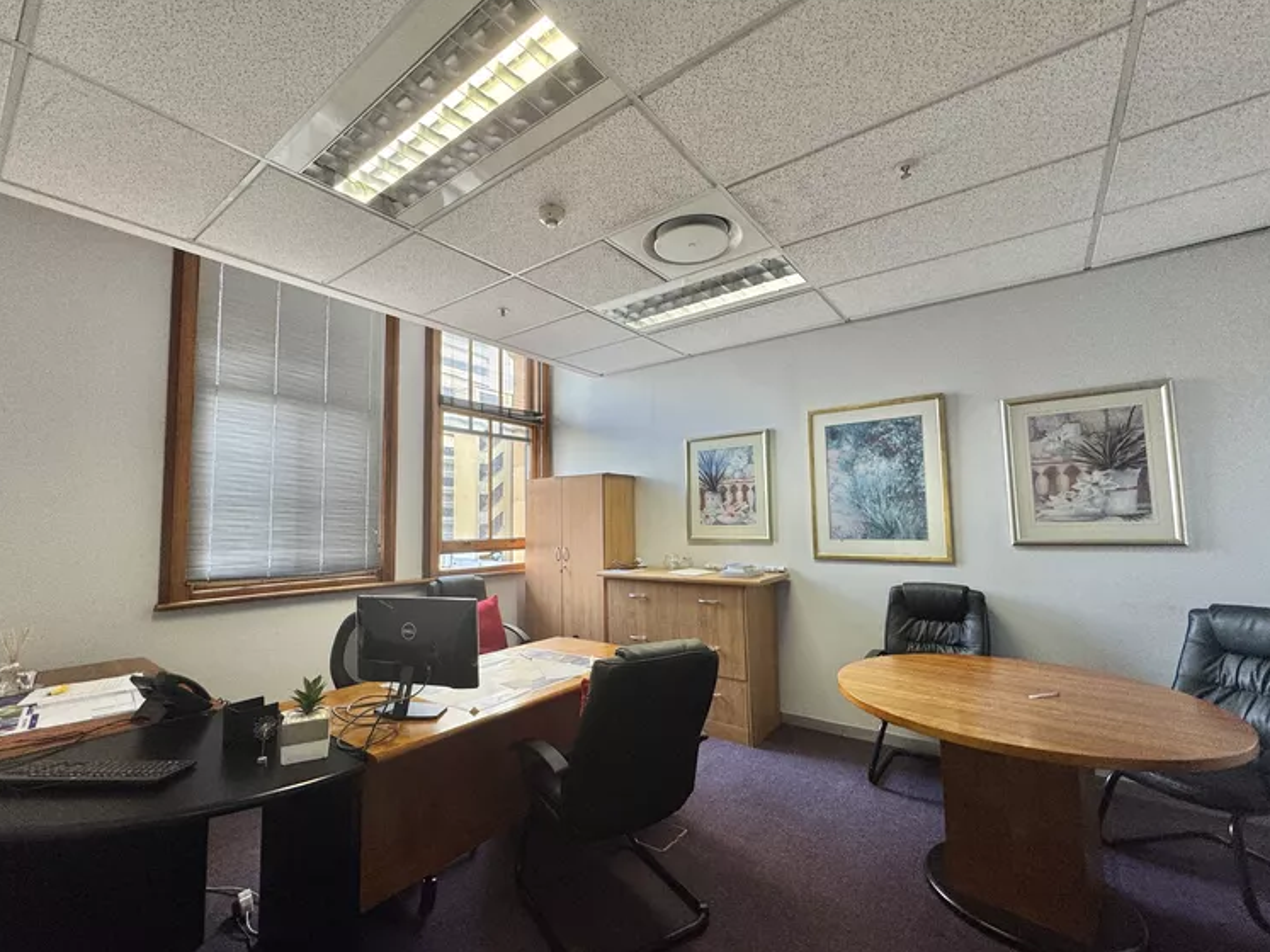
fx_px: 550
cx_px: 607
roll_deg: +0.6
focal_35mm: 15
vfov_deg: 81.7
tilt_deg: +2.8
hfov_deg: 98.1
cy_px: 484
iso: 125
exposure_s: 1/100
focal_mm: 2.22
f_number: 2.2
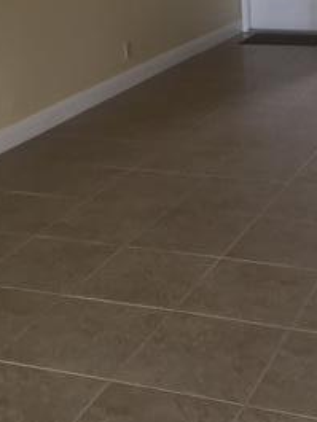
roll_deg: +2.2
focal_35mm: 70
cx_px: 269
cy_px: 89
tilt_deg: -13.6
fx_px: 854
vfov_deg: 27.3
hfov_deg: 20.7
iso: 50
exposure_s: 1/30
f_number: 2.2
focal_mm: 4.15
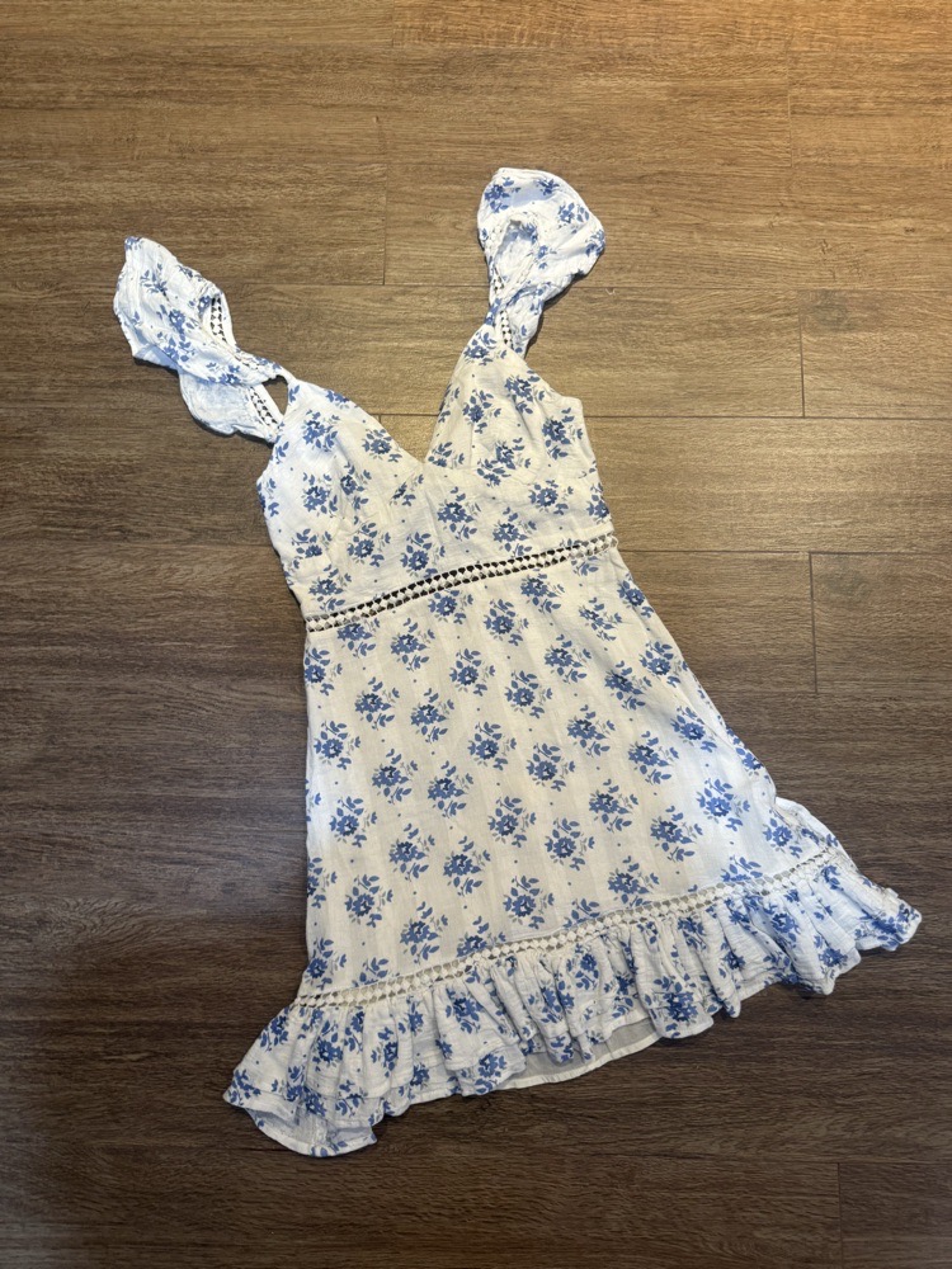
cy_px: 634
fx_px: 880
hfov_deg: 56.8
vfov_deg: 71.6
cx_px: 476
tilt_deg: -81.0
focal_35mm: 24
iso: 200
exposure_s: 1/50
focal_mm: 6.76
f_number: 1.78
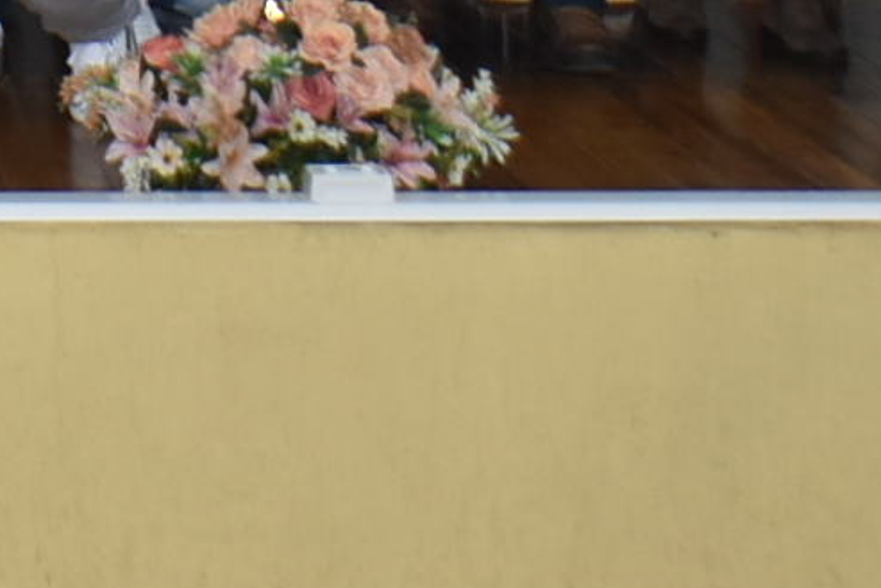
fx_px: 4014
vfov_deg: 7.7
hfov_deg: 12.1
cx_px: -281
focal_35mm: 164
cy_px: -858
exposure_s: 1/60
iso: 500
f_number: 3.5
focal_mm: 18
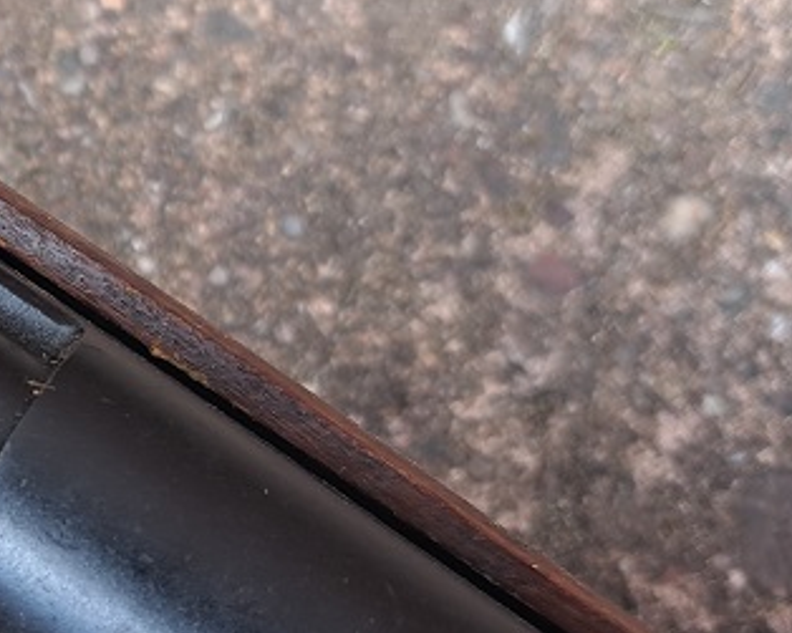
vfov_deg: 22.1
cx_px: -161
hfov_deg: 24.8
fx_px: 1617
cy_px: 380
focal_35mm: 69
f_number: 1.8
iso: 50
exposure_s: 1/100
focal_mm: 5.23
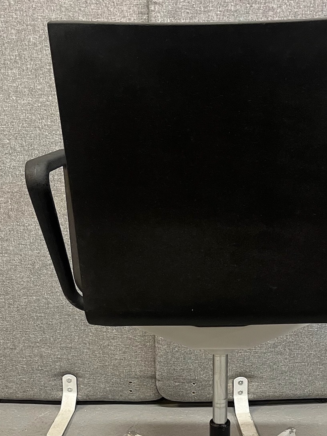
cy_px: 351
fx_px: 617
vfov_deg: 37.5
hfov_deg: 29.6
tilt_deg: -23.9
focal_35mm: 49
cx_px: 199
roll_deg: -0.5
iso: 320
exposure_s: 1/50
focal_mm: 5.1
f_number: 1.6
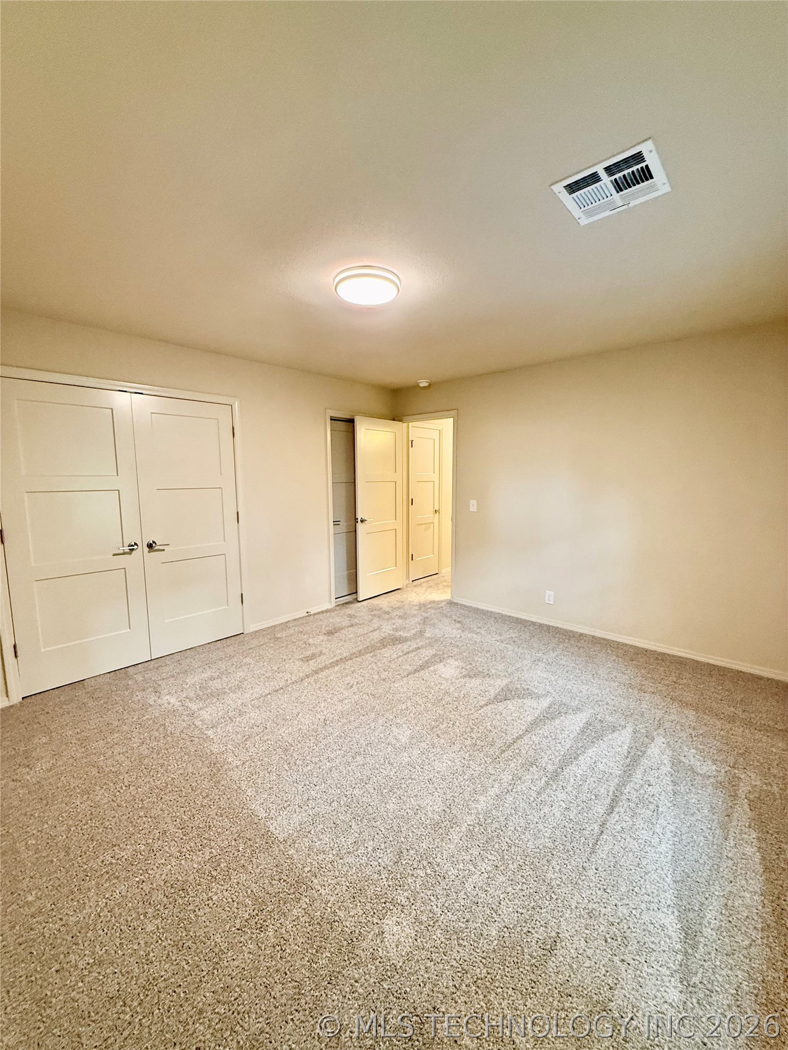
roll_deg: -1.0
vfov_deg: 102.1
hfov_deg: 85.7
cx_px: 394
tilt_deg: -6.0
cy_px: 525
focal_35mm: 14
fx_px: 425
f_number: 2.2
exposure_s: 1/60
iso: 320
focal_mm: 2.22
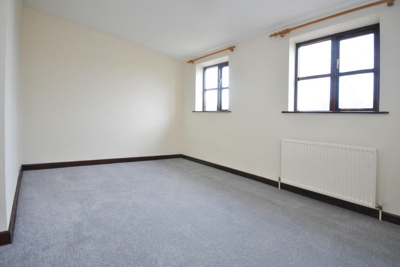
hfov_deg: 100.3
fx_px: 167
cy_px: 134
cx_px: 200
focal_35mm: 15
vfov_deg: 77.5
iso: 400
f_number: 4
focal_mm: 10
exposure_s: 1/30
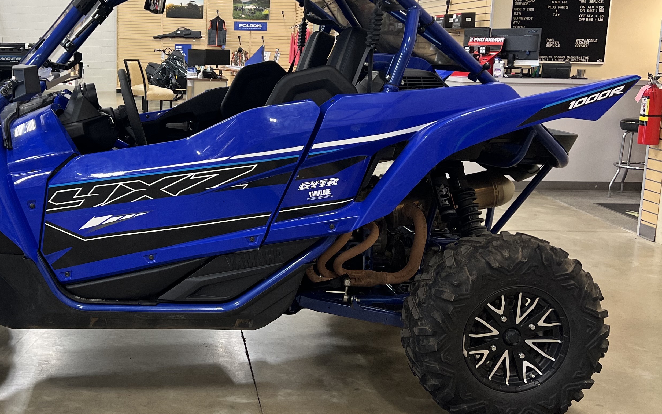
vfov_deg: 28.6
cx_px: 201
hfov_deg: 43.5
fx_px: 812
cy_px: 179
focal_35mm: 45
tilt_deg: -9.8
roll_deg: -0.5
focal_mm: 5.7
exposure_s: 1/60
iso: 160
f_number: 1.5
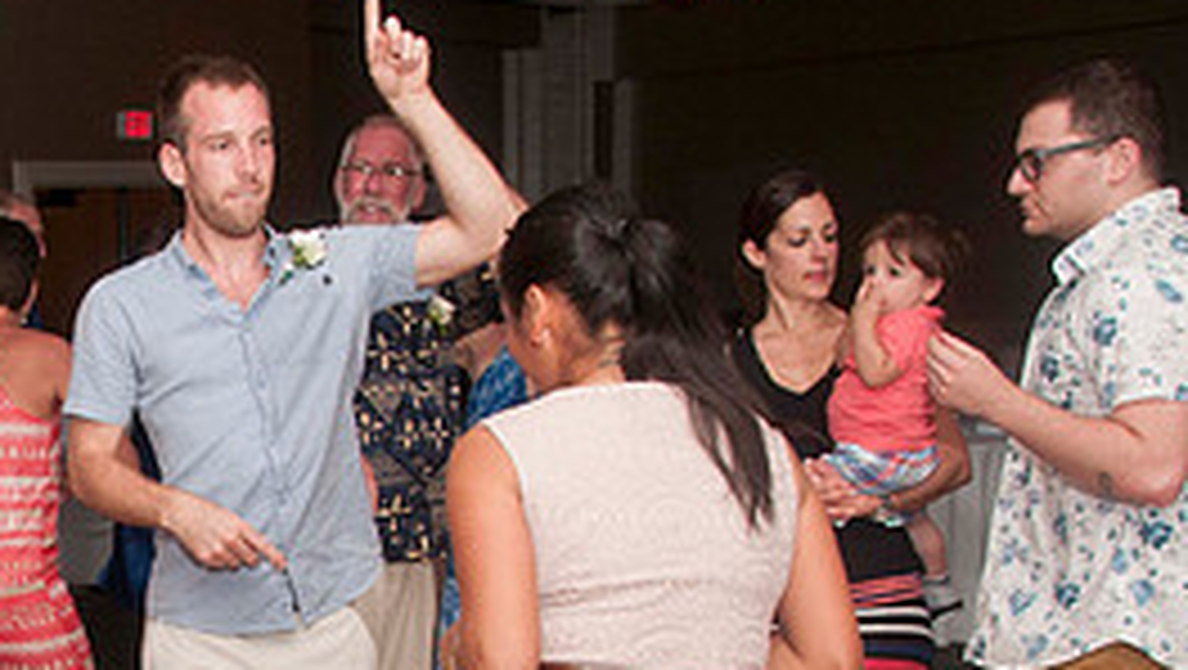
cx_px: -50
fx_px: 1955
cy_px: 726
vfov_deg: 18.7
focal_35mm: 62
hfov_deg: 30.9
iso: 400
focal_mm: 18
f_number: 5.6
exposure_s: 1/60
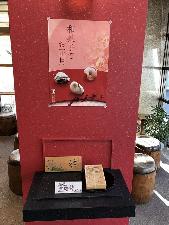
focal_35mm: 28
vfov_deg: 63.4
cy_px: 112
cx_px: 84
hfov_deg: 49.8
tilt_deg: -14.9
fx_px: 182
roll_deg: -0.4
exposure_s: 1/30
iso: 20
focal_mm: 3.99
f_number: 1.8
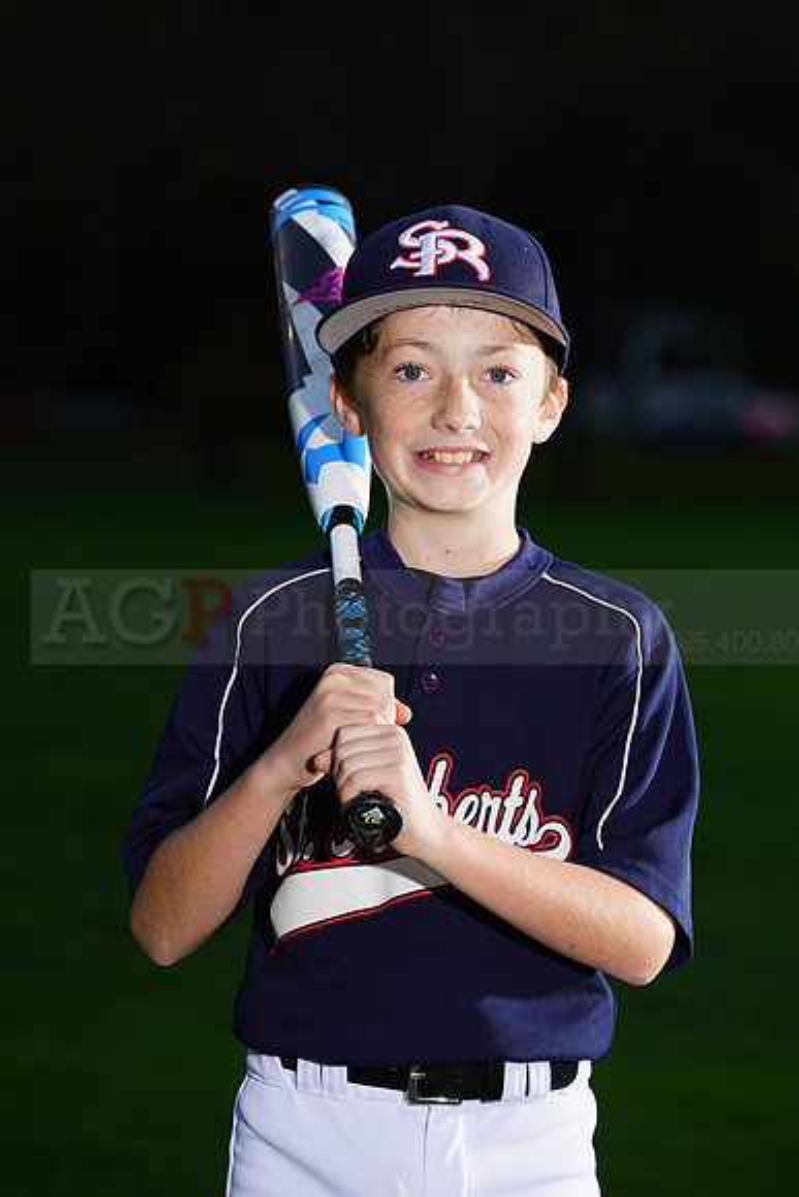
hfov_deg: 5.3
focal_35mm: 259
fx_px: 8617
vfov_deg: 7.9
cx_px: 400
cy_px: 598
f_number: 8
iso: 320
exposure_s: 1/160
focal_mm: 259
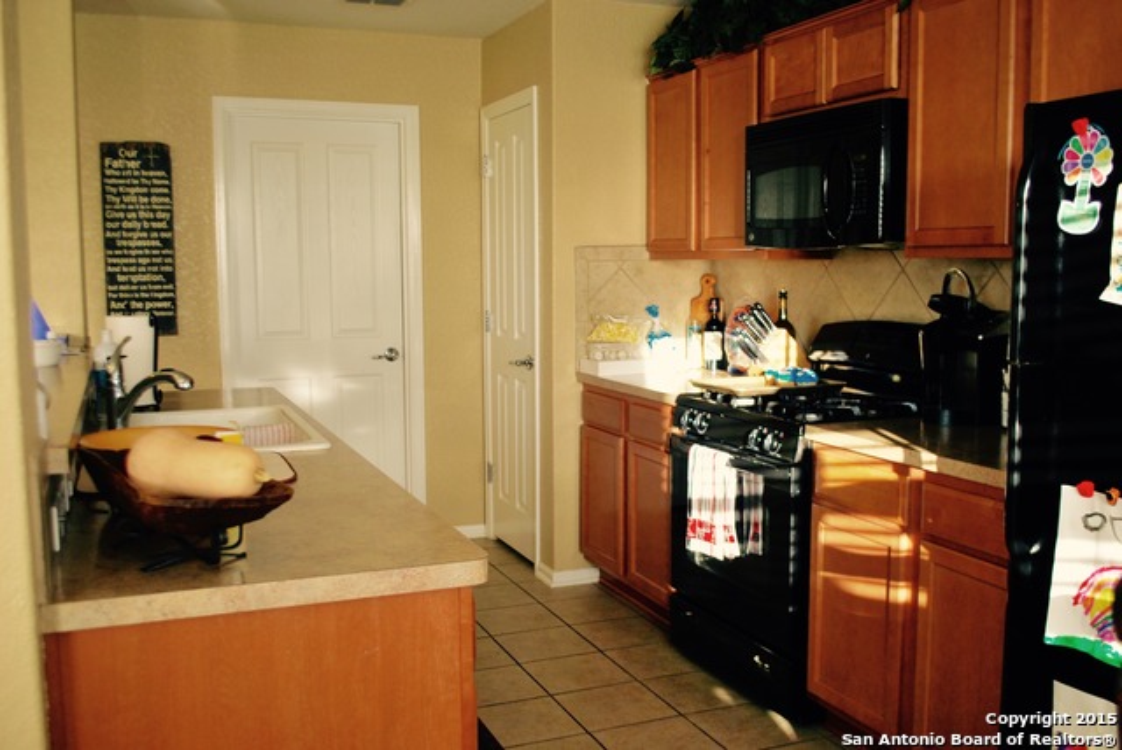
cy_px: 375
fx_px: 1123
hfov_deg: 53.1
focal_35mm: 36
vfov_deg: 36.9
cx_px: 561
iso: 200
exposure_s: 1/40
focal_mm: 24
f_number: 4.2
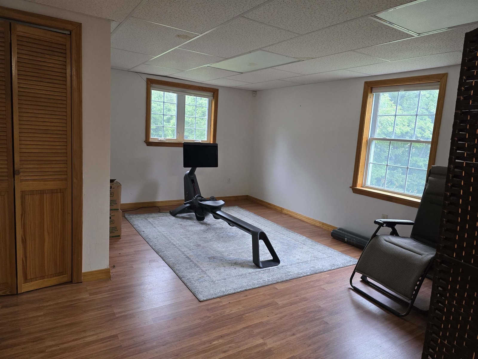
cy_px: 180
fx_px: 318
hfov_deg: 73.9
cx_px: 239
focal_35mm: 23
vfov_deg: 58.9
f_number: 1.7
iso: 500
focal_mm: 6.3
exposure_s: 1/120
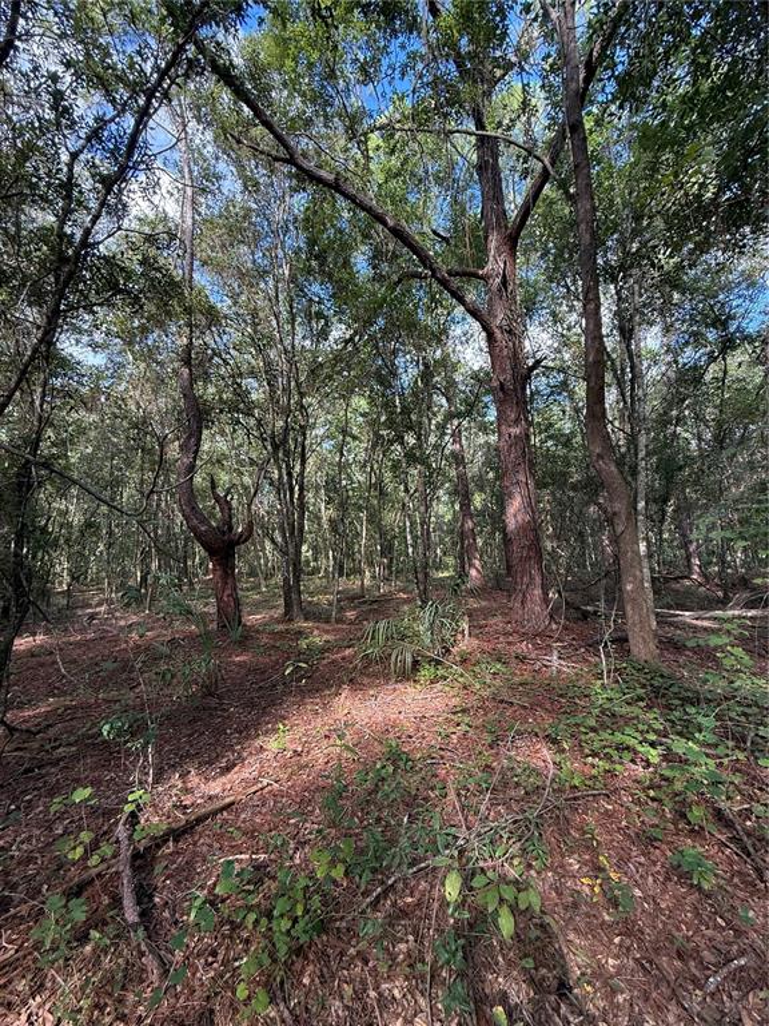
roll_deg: +0.7
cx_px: 384
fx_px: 415
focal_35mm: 14
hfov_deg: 85.7
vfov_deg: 102.1
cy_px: 513
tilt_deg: +6.9
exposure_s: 1/99
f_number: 2.2
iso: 80
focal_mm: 2.22
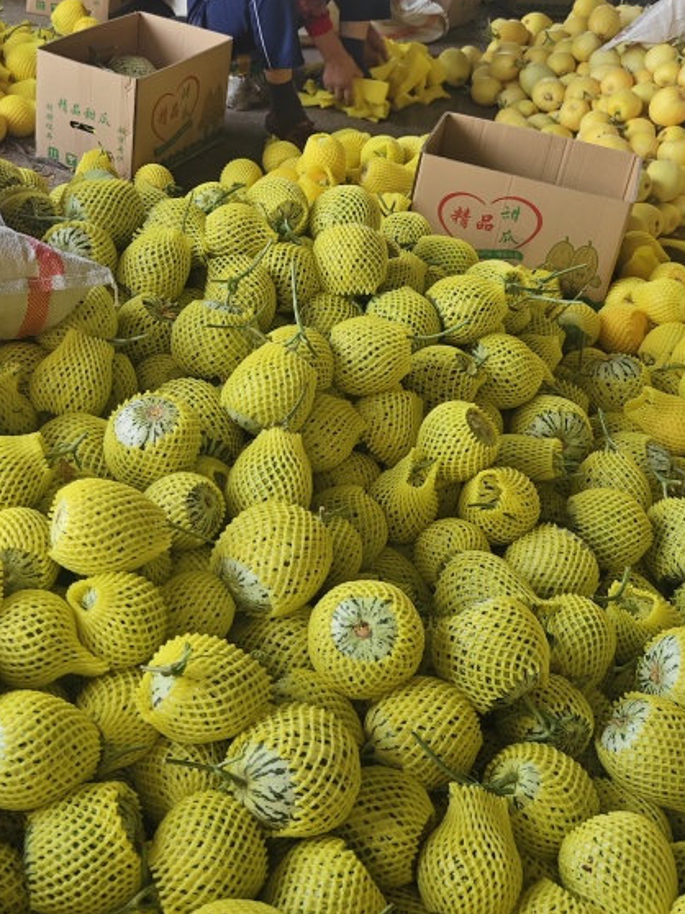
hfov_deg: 32.8
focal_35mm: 44
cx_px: 280
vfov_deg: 42.5
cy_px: 317
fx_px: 1162
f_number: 1.75
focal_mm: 8.67
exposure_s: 1/136
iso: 50
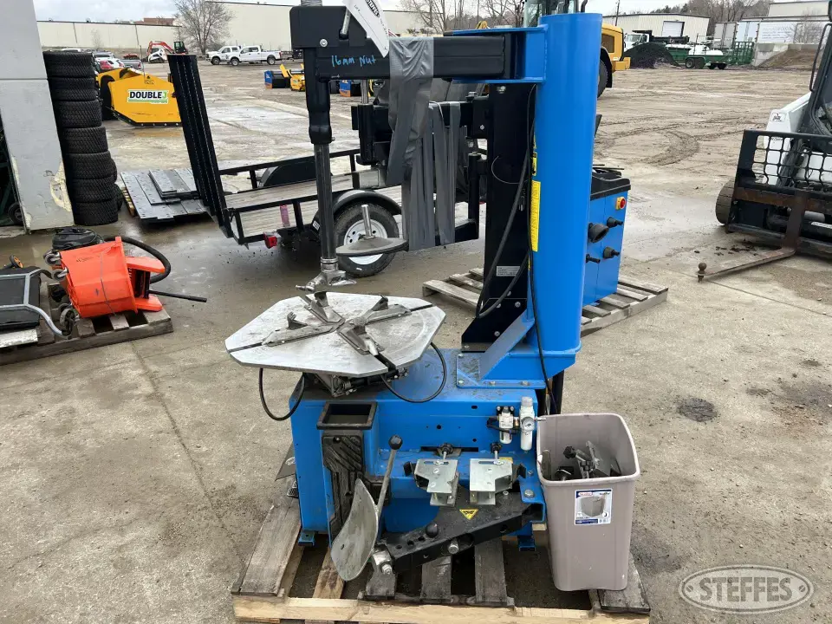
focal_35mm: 26
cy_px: 312
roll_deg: -1.8
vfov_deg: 53.1
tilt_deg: -22.3
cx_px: 416
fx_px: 625
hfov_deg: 67.3
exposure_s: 1/628
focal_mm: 5.7
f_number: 1.5
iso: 50
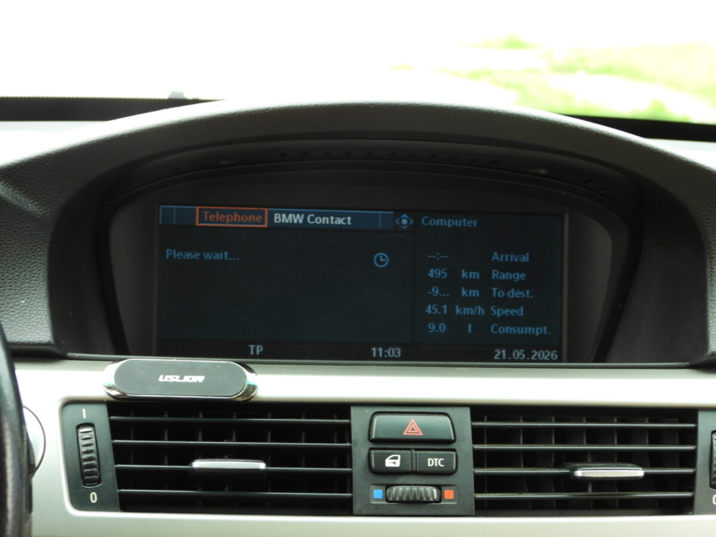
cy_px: 268
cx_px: 358
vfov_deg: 17.4
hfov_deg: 23.0
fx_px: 1758
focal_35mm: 85
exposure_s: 1/60
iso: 125
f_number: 3.5
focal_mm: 15.3
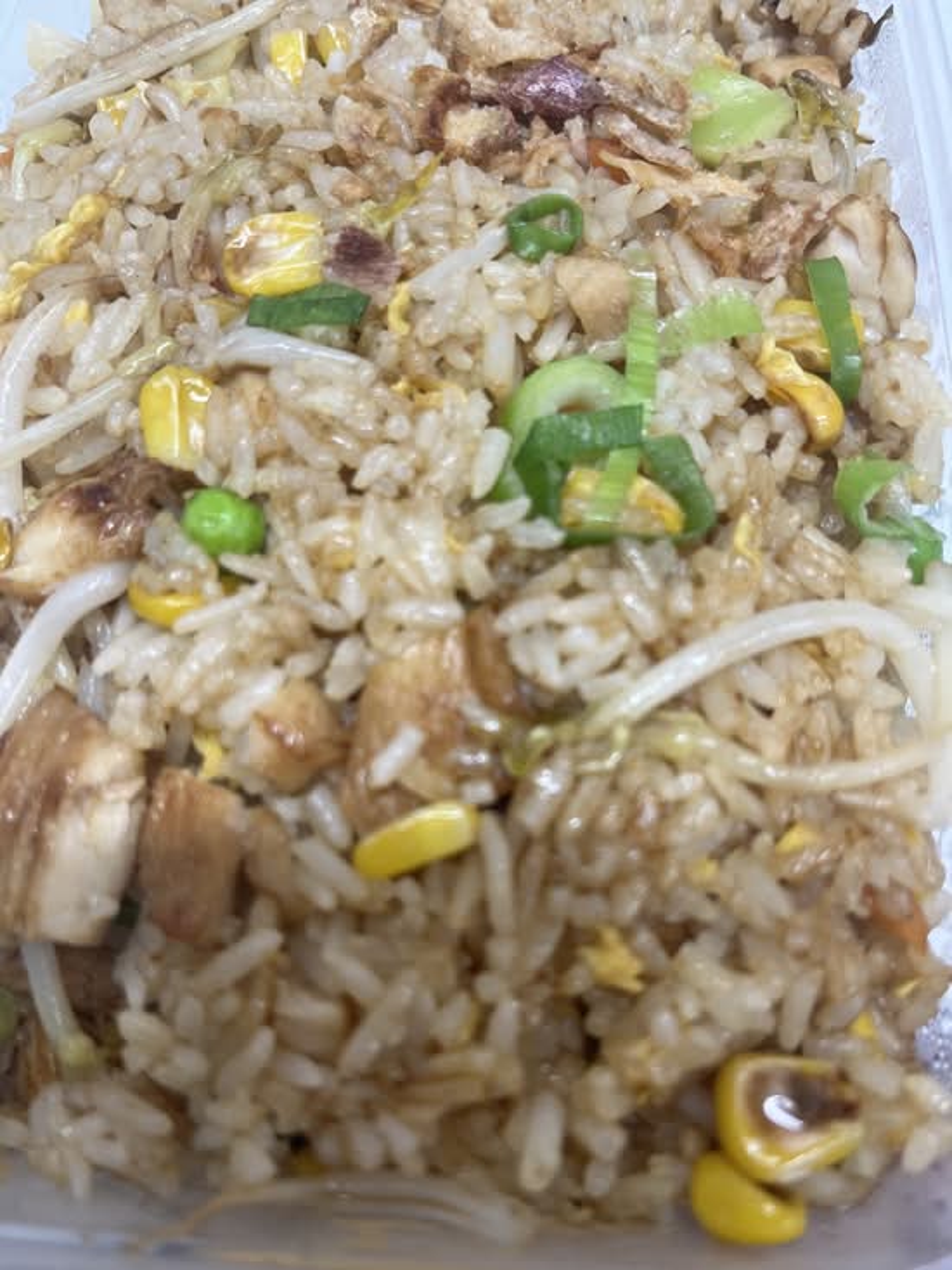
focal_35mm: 26
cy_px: 635
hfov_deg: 53.1
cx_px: 476
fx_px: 953
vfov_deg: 67.3
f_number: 1.6
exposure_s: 1/100
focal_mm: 5.1
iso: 80
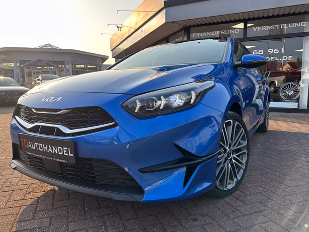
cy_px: 113
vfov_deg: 54.9
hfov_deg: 69.4
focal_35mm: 25
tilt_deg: -7.0
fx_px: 223
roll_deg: +0.4
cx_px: 152
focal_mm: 6.86
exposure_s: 1/1587
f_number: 1.78
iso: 80
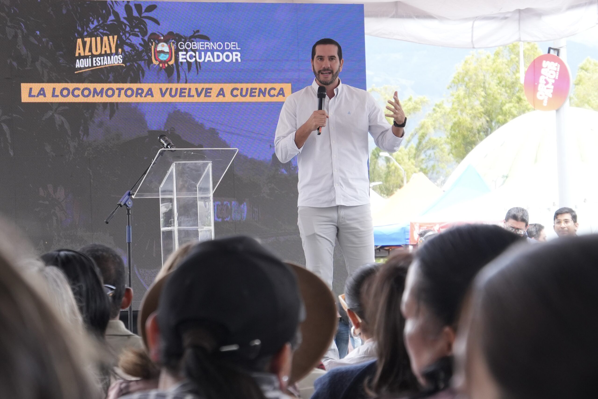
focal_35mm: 114
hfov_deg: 17.9
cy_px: 200
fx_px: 1894
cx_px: 299
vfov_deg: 12.0
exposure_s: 1/200
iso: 640
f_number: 8
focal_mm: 76
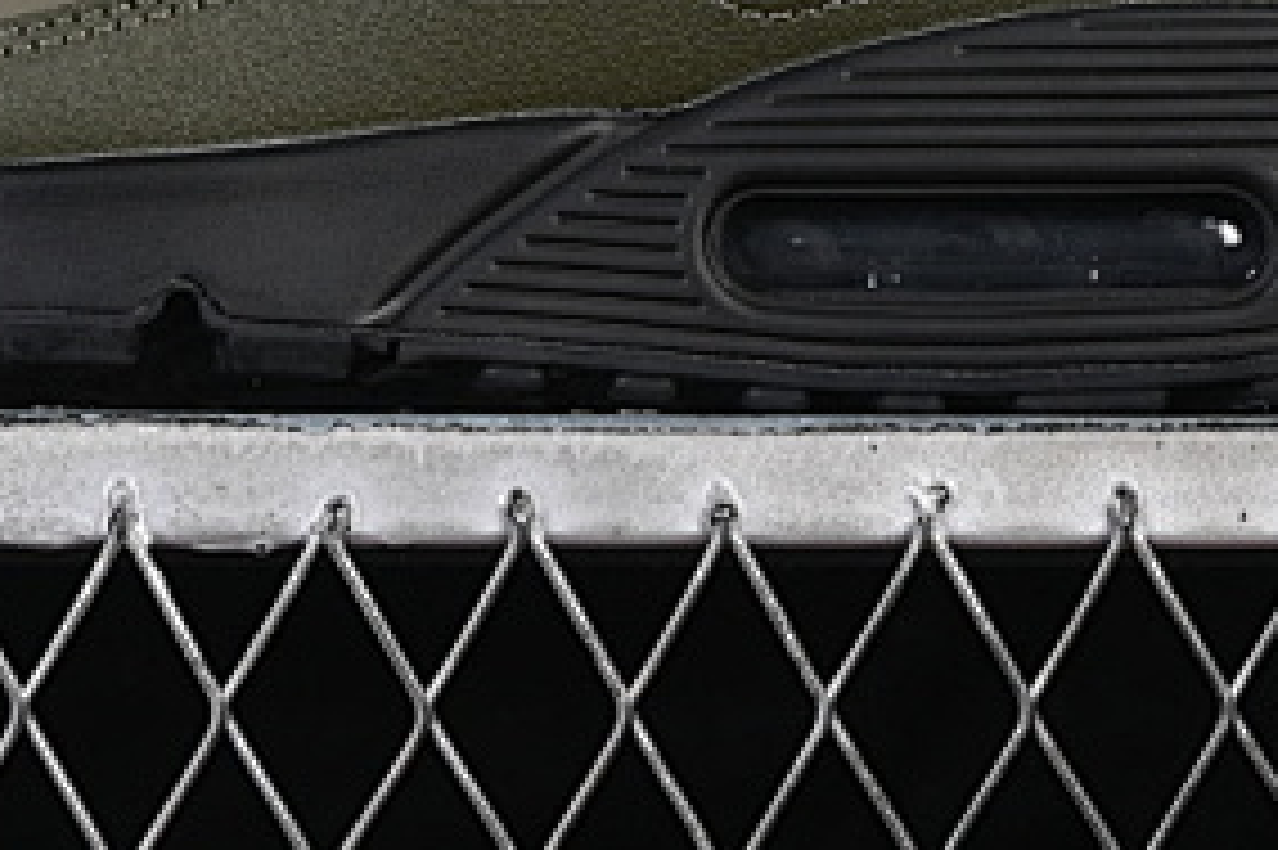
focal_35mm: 211
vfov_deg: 6.4
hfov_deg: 9.8
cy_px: -335
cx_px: 454
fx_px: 7486
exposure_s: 1/60
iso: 160
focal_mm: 50
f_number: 7.1
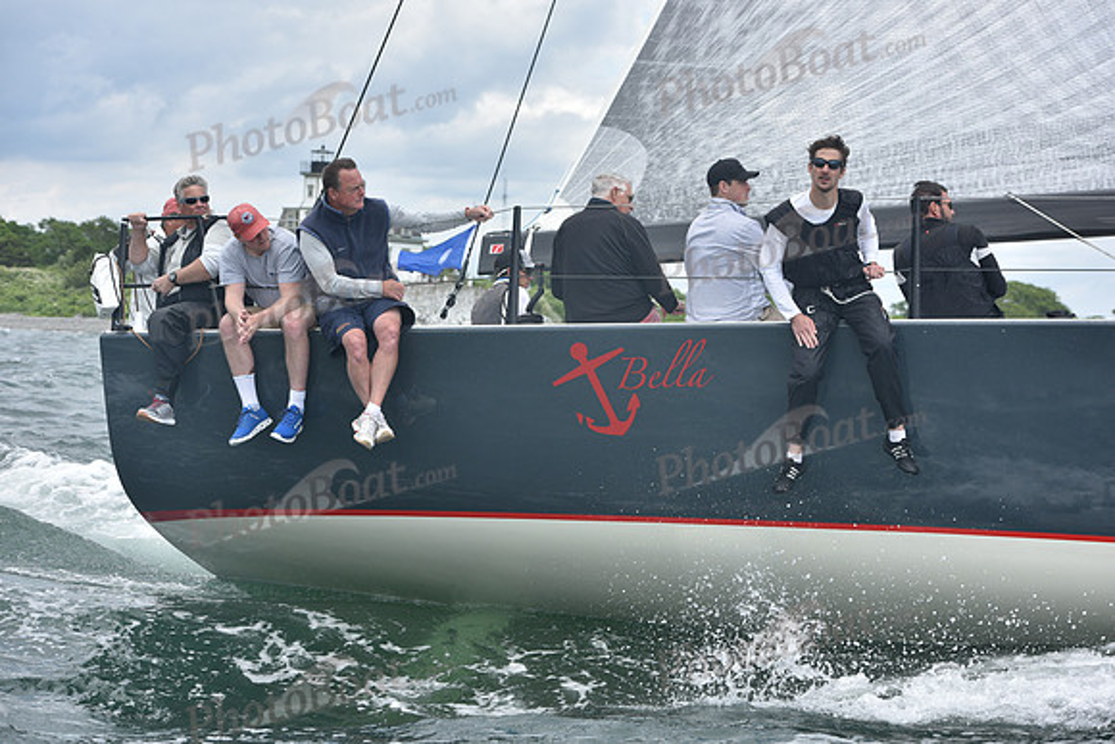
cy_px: 372
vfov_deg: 16.7
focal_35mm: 82
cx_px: 558
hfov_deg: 24.8
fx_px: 2540
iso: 250
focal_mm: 82
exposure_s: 1/1000
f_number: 5.6
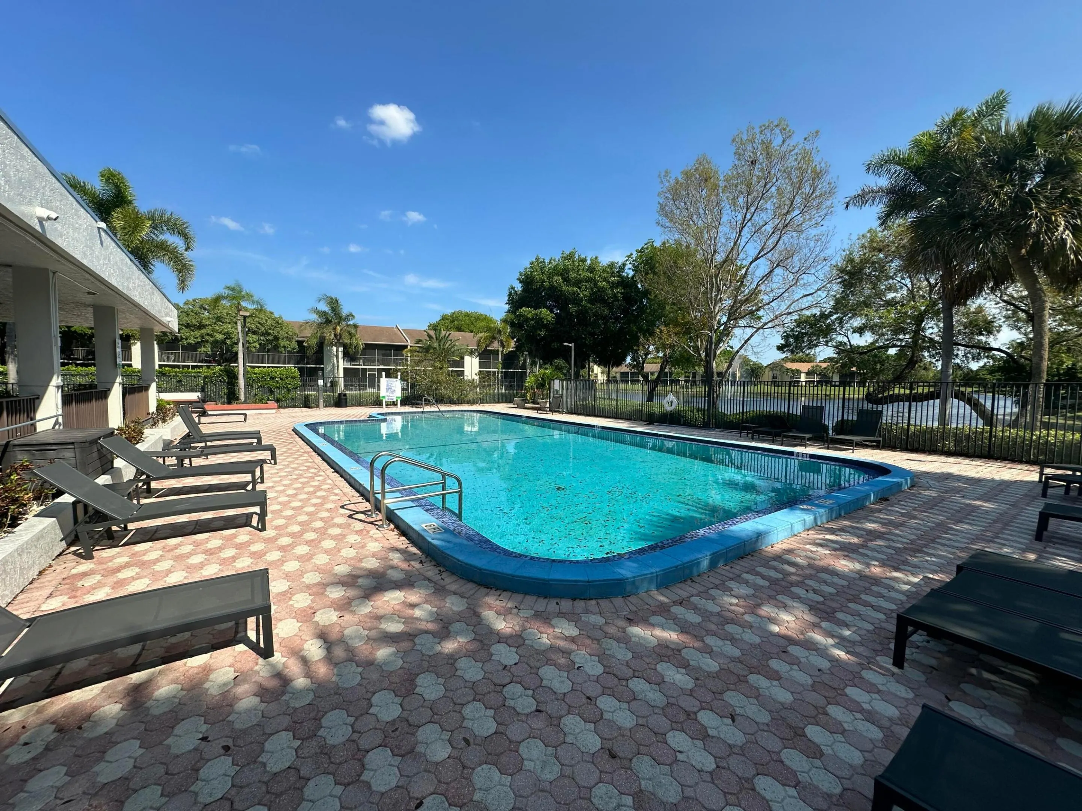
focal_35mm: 14
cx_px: 541
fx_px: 438
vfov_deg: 85.7
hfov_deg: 102.1
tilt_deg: -0.9
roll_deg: -0.2
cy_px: 406
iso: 50
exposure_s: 1/1887
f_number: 2.2
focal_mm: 2.22
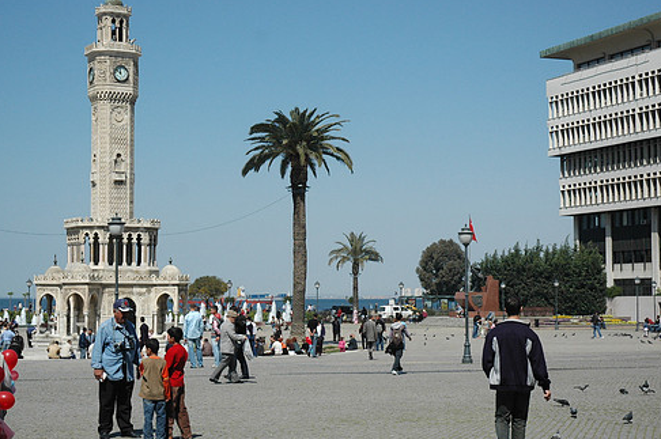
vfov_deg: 20.0
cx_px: 322
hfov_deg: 29.7
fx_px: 1247
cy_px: 211
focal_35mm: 68
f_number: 5
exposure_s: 1/3200
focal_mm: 38
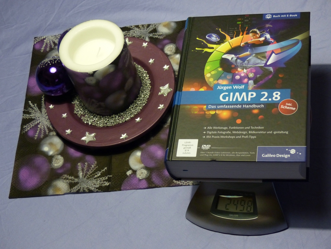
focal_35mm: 69
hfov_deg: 28.2
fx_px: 660
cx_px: 166
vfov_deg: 21.3
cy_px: 124
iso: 400
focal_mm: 12.5
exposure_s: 1/15
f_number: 2.8
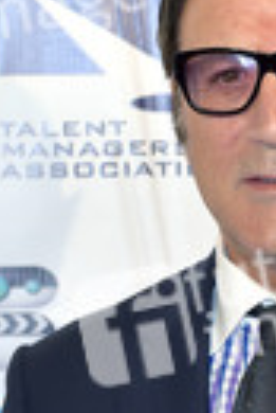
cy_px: 470
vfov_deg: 10.6
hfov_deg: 7.2
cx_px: 332
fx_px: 2191
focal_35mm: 191
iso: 400
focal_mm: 62
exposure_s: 1/320
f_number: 4.5
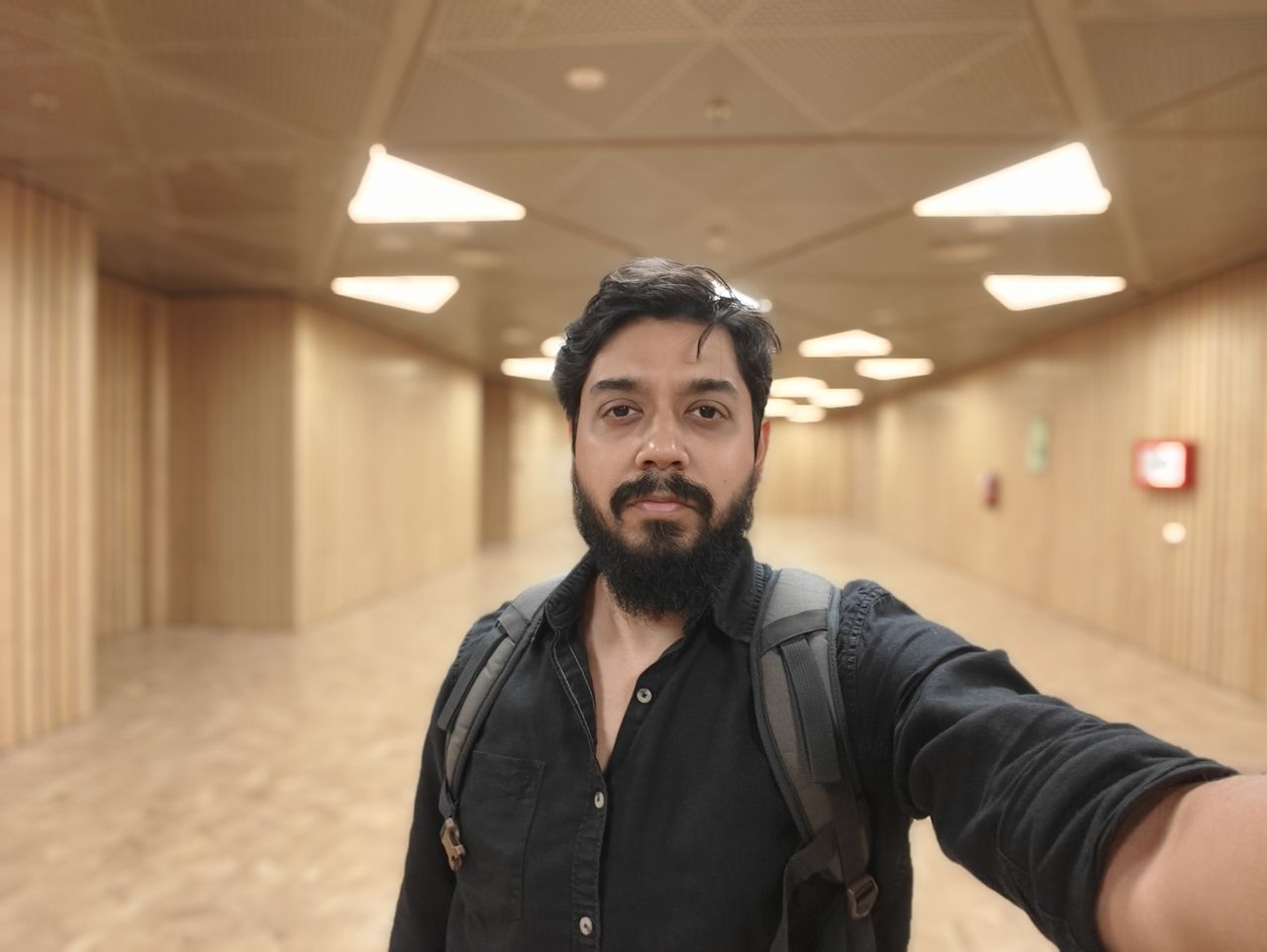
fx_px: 769
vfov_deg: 63.5
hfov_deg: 78.9
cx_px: 634
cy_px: 476
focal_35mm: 21
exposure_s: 1/25
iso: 1250
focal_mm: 3.23
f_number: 4.5
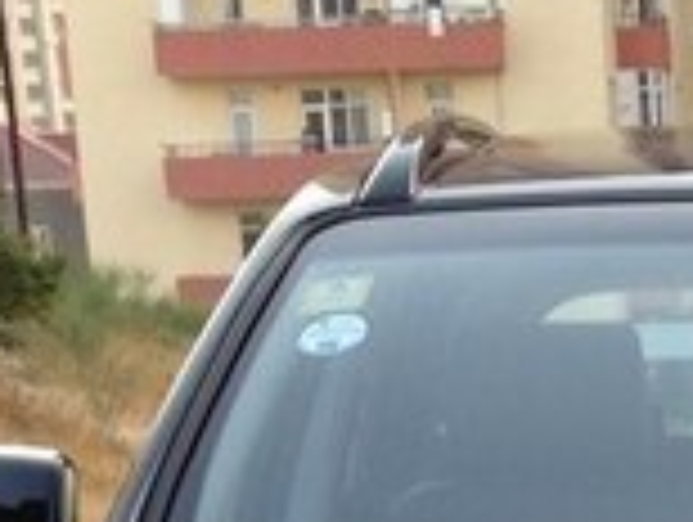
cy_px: 1055
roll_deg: +1.8
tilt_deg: -17.8
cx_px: 778
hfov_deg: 12.9
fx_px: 3008
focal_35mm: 150
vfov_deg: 9.3
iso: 50
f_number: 2.4
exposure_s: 1/140
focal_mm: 4.28
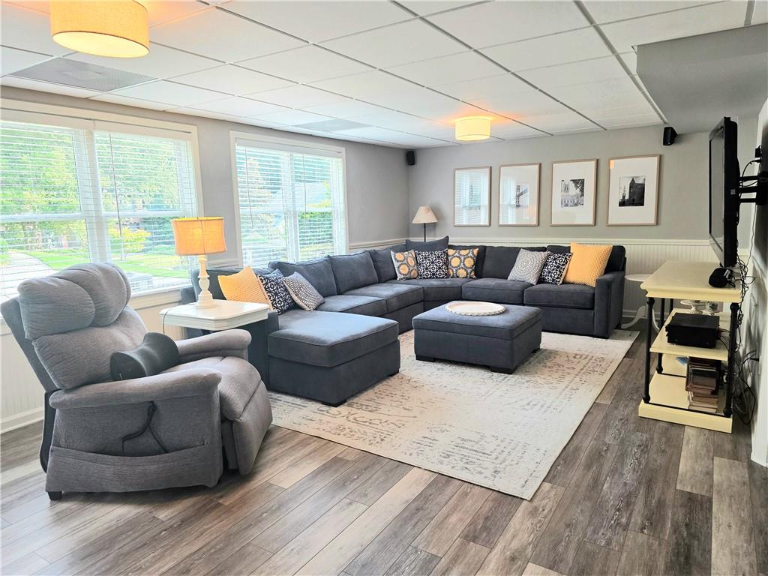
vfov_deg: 58.9
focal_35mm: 23
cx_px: 384
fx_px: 510
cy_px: 288
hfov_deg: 73.9
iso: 125
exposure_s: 1/120
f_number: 1.7
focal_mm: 6.3
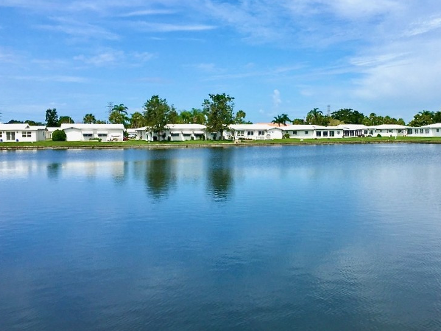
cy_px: 155
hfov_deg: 45.1
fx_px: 522
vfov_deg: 35.1
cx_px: 296
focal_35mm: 41
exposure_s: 1/2404
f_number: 2.2
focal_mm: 4.15
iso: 25
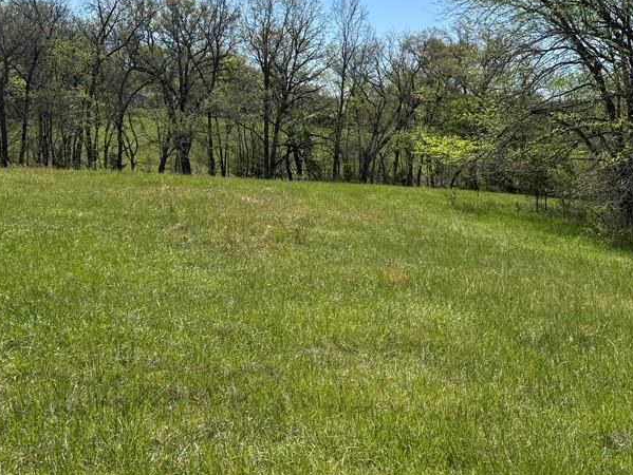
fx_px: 750
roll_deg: -1.2
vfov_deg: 35.1
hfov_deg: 45.4
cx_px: 393
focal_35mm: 41
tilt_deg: -5.9
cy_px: 191
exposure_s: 1/4310
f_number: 1.78
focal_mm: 6.76
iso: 80
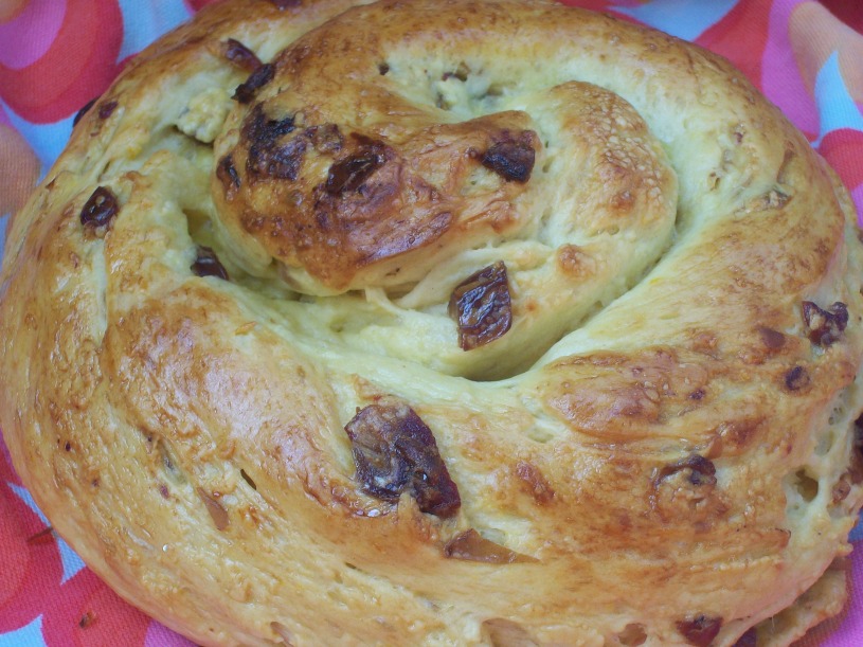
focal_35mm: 87
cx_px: 432
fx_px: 2169
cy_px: 324
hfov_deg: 22.5
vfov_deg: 17.0
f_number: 4.3
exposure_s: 1/120
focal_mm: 14.3
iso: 80
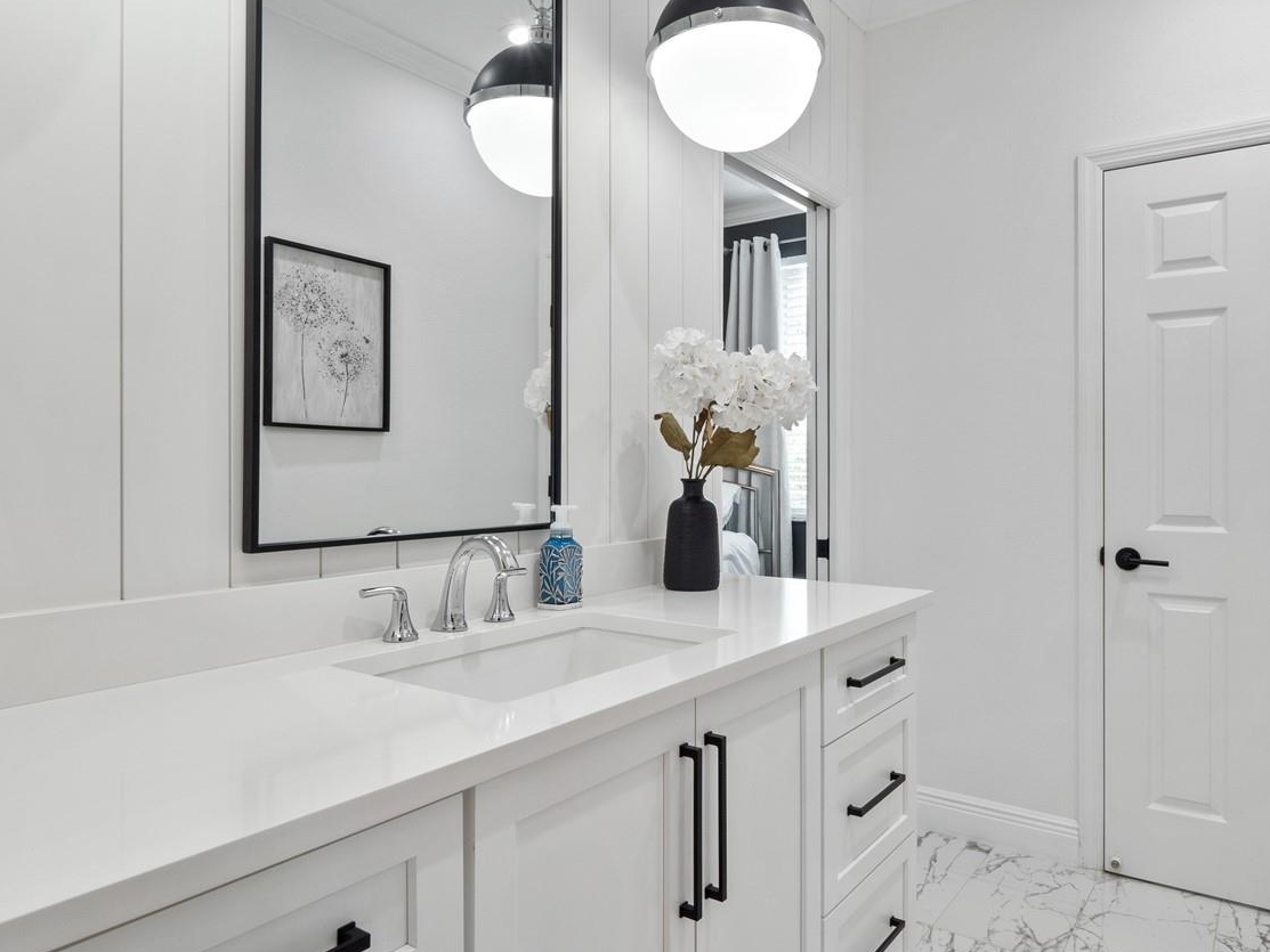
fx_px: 844
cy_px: 490
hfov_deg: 73.6
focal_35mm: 23
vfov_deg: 58.9
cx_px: 711
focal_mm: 8
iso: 320
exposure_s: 1/8
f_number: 8
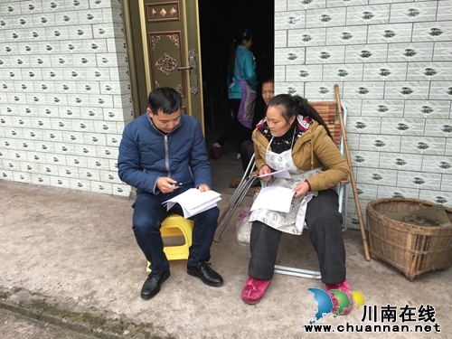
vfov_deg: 48.2
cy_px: 170
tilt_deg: -15.4
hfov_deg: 61.7
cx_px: 226
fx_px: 379
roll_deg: +1.9
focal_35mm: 29
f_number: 2.2
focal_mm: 4.15
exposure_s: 1/100
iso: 40
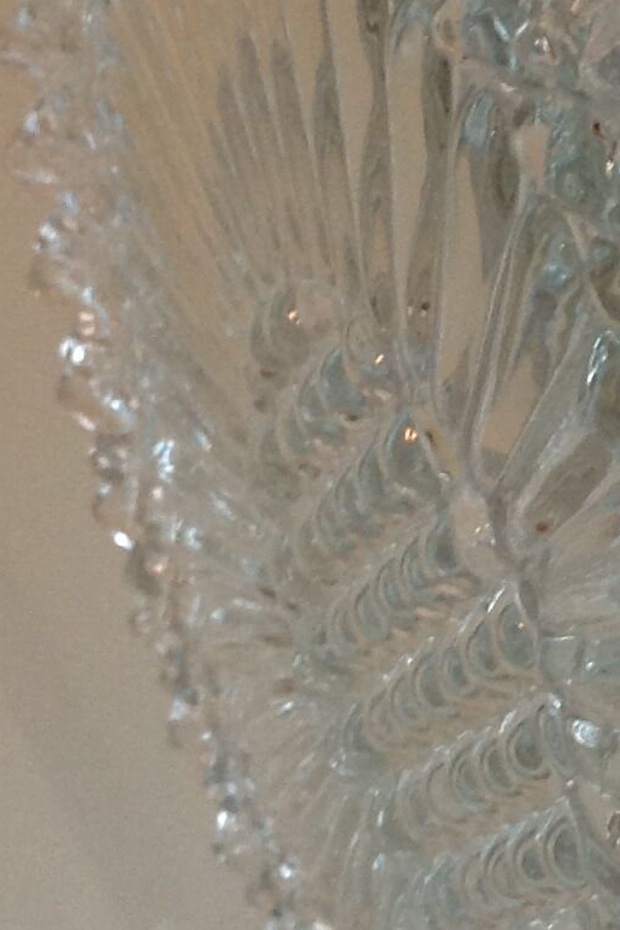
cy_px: 528
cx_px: 938
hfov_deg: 10.8
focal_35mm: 122
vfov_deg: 16.8
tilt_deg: -46.5
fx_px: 3150
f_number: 2.4
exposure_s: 1/15
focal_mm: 4.28
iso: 100
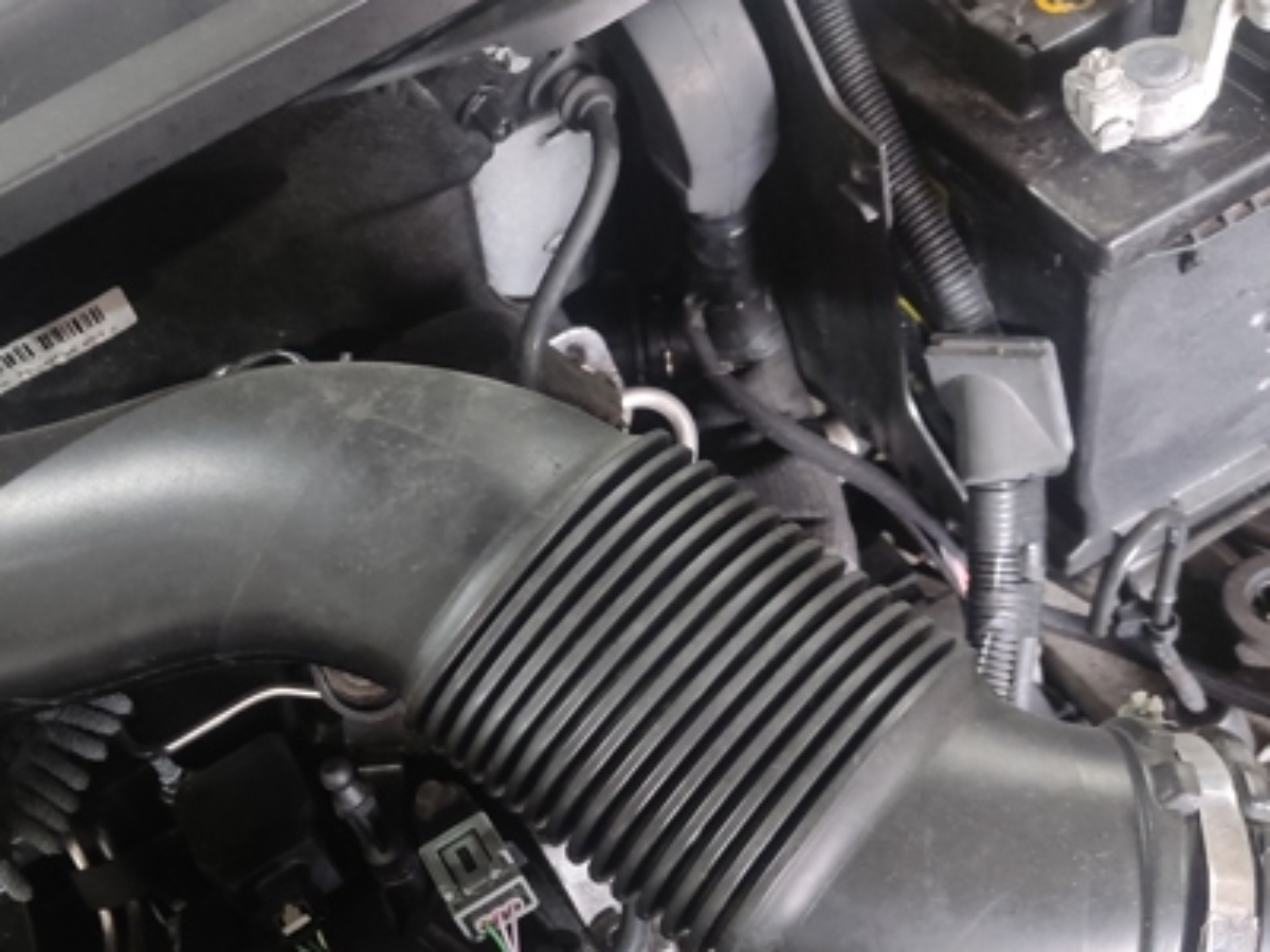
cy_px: 625
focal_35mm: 40
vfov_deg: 35.6
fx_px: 1468
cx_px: 448
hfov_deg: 46.2
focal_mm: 4.71
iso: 1480
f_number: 1.79
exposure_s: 1/20
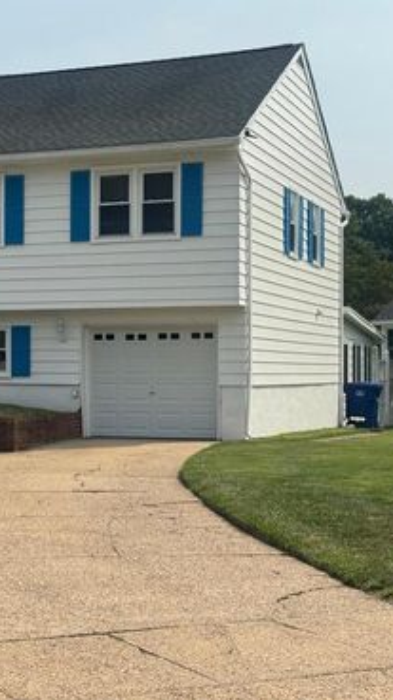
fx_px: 1315
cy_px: 355
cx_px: 13
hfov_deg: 16.7
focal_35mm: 71
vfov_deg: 29.7
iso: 64
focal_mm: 6.76
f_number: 1.78
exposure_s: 1/6410
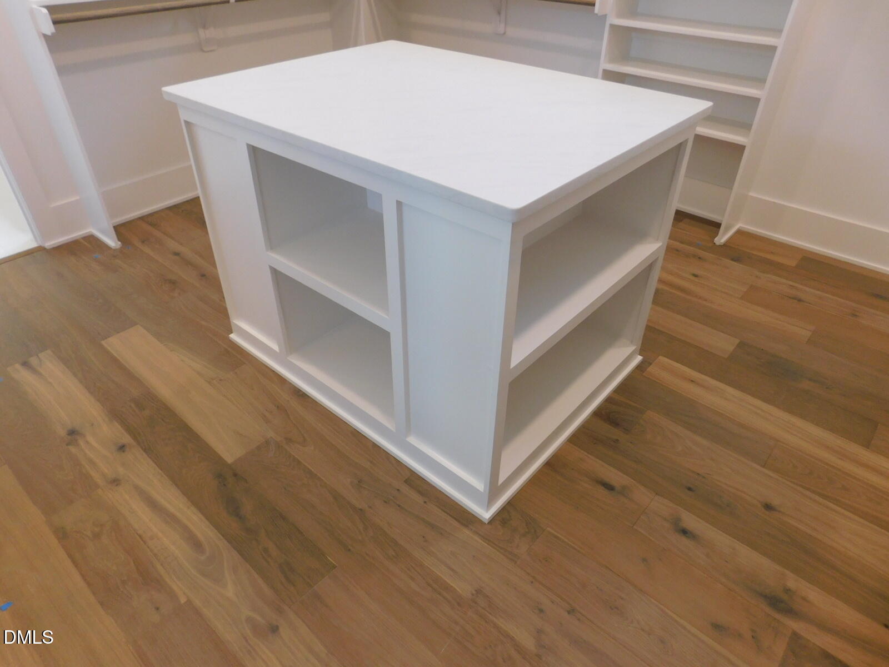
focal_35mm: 23
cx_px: 444
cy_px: 334
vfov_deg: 58.9
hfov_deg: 73.9
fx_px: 591
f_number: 3
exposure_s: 1/30
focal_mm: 4
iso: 200
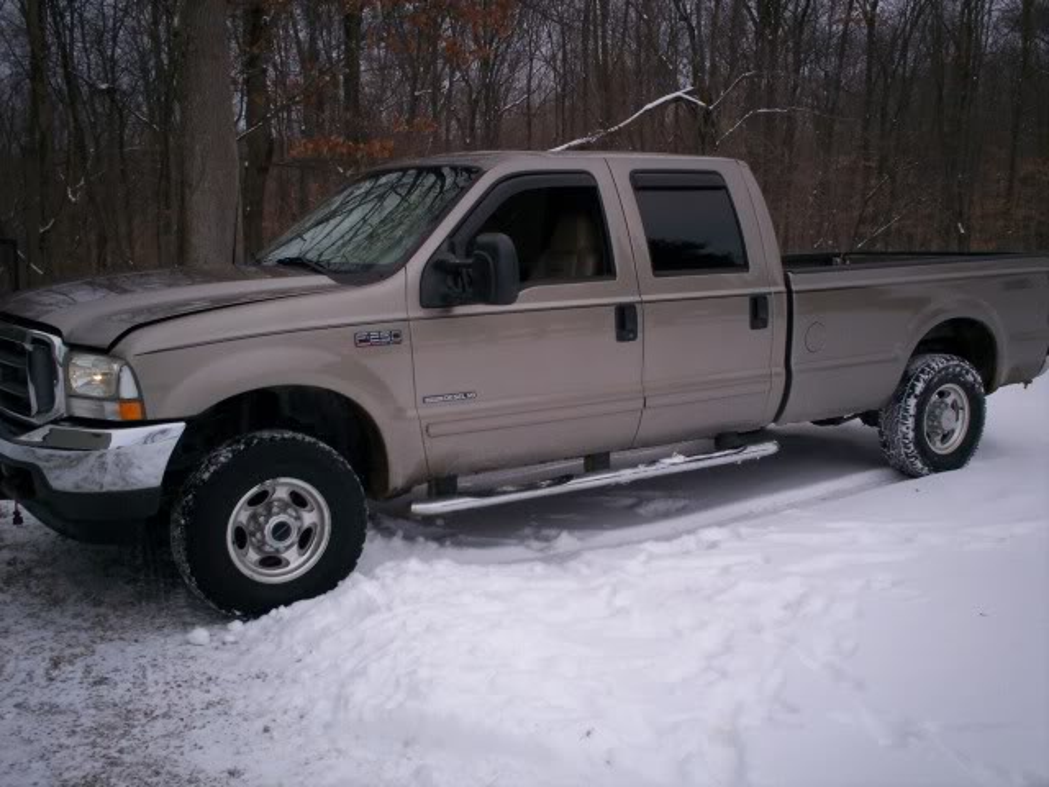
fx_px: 1091
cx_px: 524
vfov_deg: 39.7
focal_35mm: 36
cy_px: 394
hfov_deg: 51.4
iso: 100
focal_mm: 6
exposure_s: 1/153
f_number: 4.5
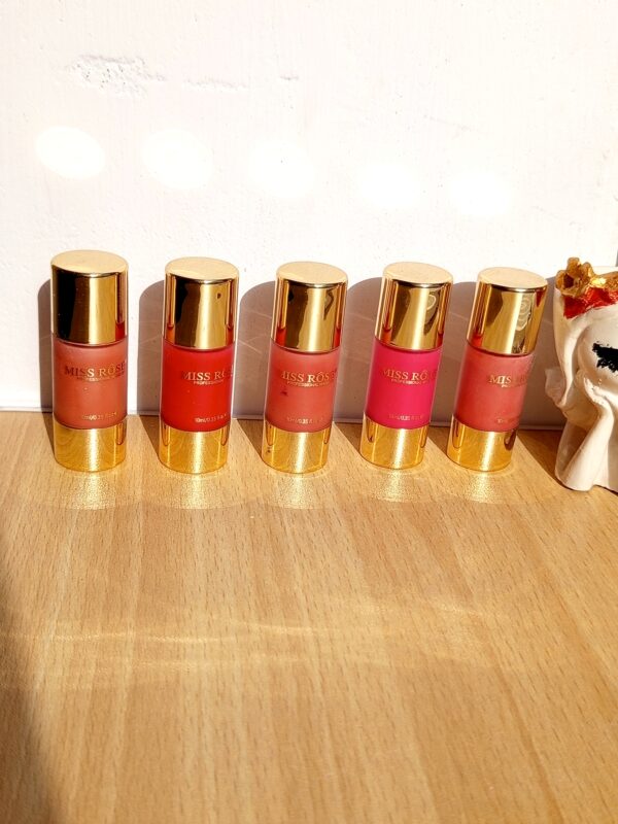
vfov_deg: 46.8
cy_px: 412
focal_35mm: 40
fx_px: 952
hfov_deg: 36.0
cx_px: 309
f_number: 1.7
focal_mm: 5.24
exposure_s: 1/1200
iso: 50
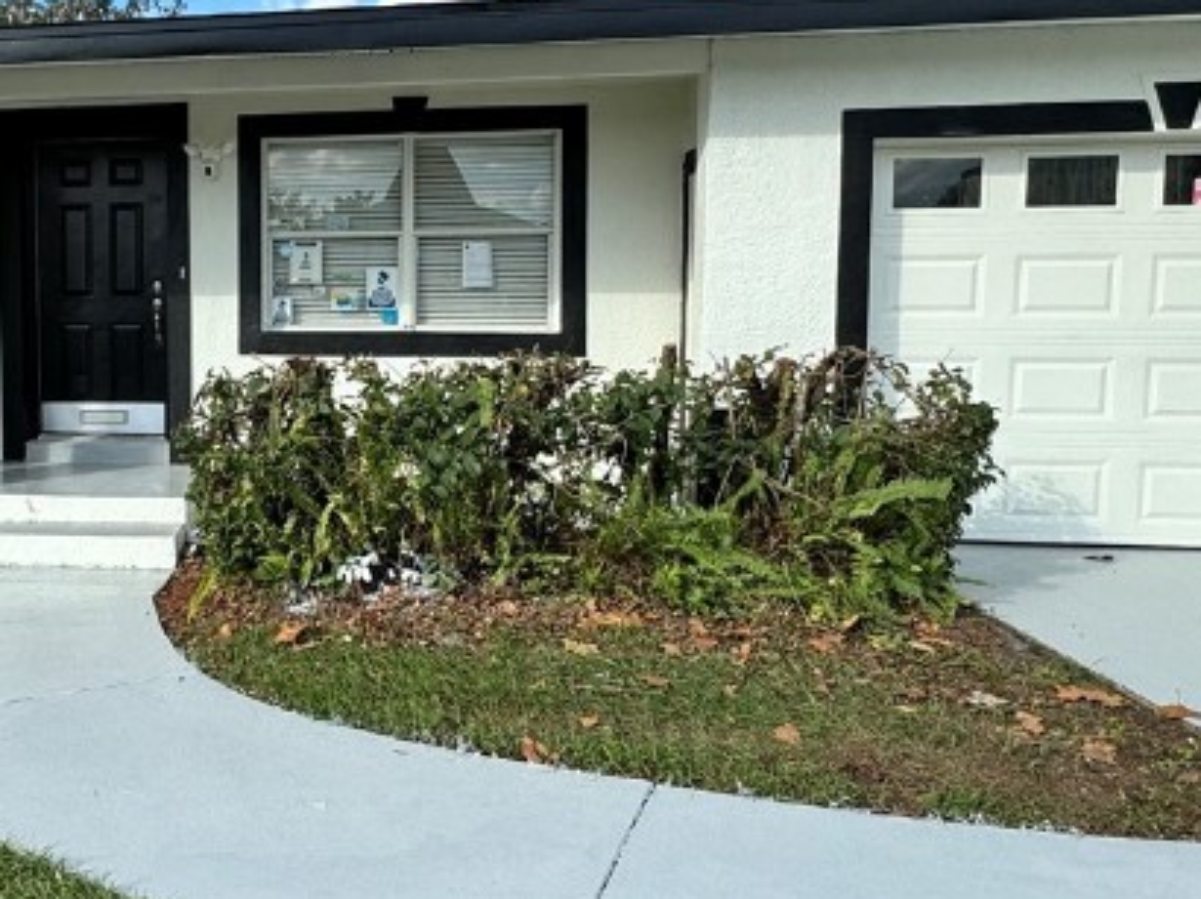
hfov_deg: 48.6
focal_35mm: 35
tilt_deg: -4.0
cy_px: 395
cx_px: 187
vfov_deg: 40.6
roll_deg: +0.2
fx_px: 1214
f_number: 2.2
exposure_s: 1/1110
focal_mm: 2.22
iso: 50
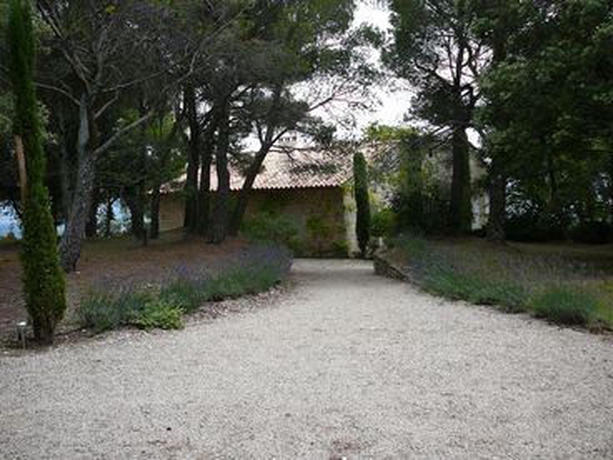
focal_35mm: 35
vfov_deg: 40.7
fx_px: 620
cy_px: 230
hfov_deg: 52.6
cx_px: 306
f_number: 2.8
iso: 80
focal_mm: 5.2
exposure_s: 1/160
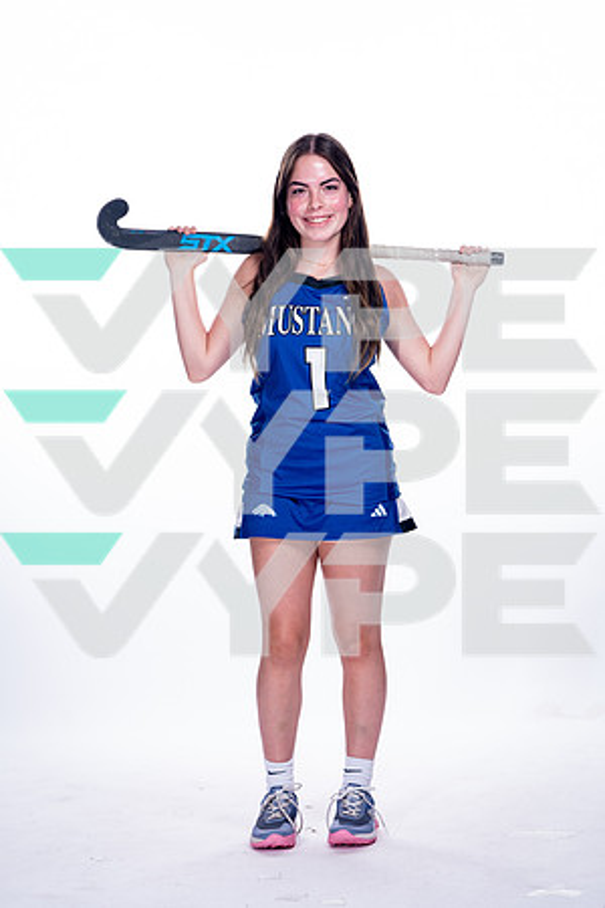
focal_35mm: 121
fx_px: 3050
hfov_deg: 11.3
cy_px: 454
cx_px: 302
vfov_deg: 16.9
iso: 800
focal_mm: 121
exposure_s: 1/200
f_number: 5.6
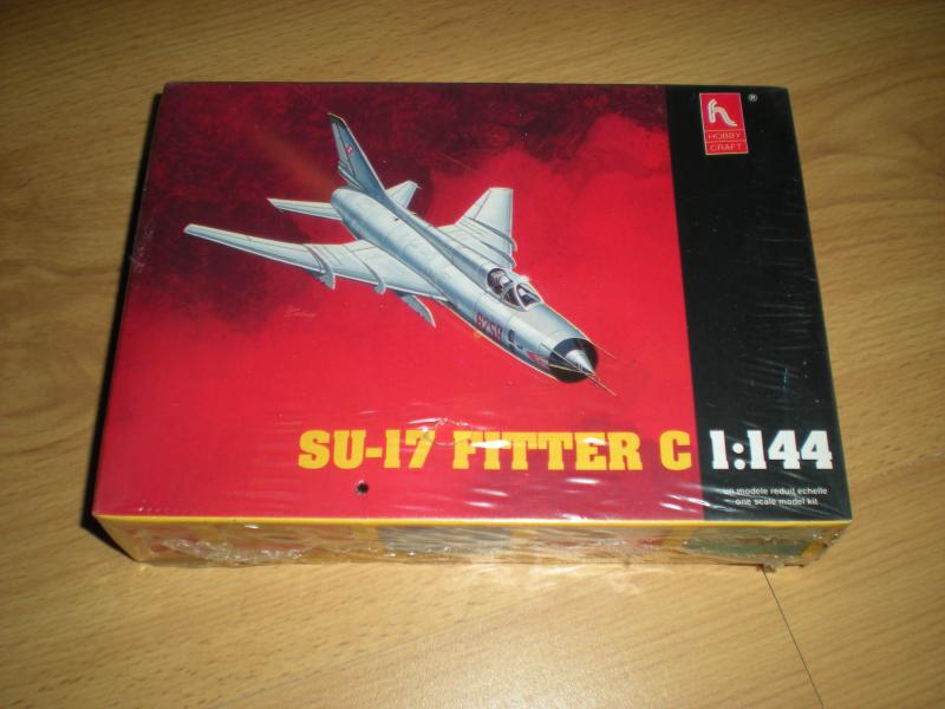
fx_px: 1037
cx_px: 472
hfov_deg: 49.0
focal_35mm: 38
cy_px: 354
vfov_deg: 37.7
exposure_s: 1/60
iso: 64
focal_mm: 6.3
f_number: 3.1
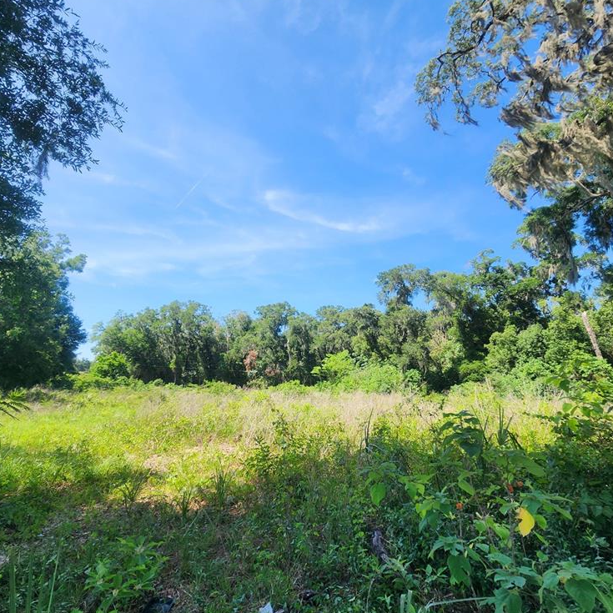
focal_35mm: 16
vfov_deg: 87.4
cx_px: 309
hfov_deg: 87.4
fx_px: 321
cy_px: 309
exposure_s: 1/852
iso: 50
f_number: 2.2
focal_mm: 2.2
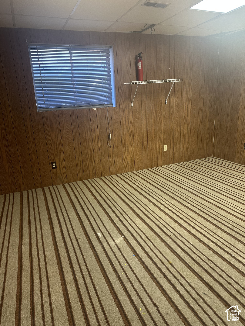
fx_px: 226
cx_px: 122
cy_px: 163
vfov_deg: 71.6
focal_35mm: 24
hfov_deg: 56.8
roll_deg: +2.0
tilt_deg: -15.0
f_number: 1.78
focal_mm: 6.86
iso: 200
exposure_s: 1/60
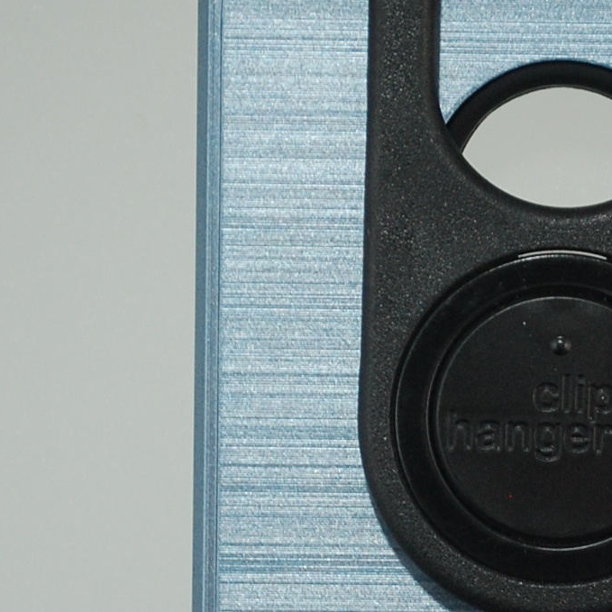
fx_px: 4060
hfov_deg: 8.6
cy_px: 379
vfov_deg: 8.6
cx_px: 634
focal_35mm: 203
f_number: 5.6
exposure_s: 1/30
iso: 560
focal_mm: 48
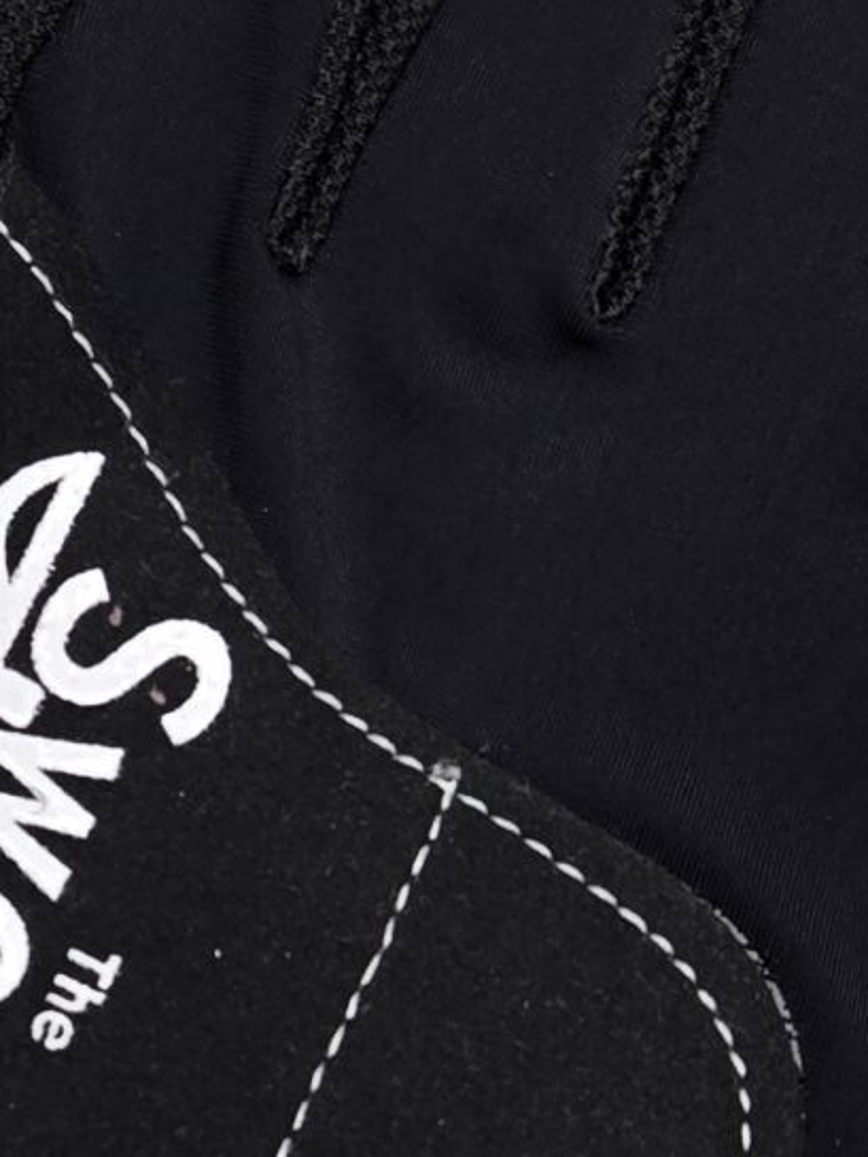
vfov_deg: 18.1
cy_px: 847
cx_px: -259
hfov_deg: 13.2
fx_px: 3609
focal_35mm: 108
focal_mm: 5.4
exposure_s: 1/100
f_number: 1.8
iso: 50
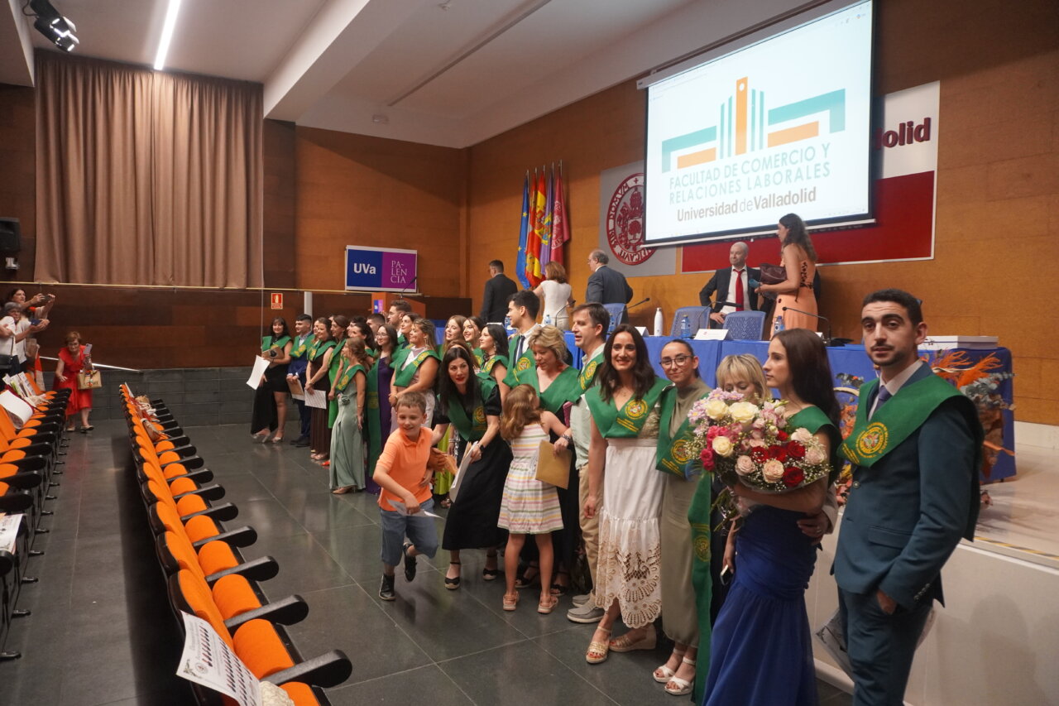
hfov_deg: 73.8
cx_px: 530
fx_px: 706
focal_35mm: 24
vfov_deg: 53.1
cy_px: 353
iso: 2000
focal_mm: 16
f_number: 4
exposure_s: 1/160
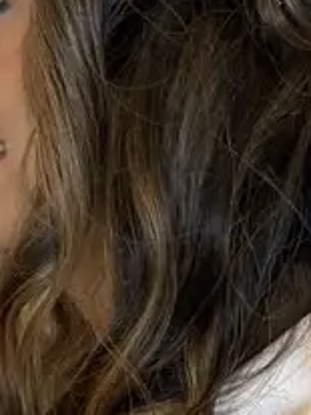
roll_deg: -3.1
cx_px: 132
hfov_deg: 6.2
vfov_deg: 8.3
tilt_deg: -12.7
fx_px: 2854
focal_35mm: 238
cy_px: 447
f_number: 1.78
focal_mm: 6.86
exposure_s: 1/60
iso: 160
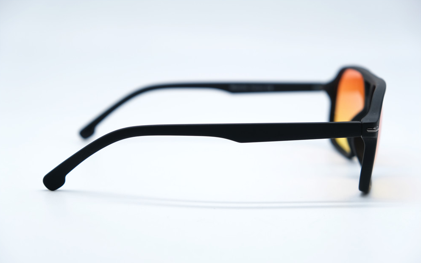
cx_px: 210
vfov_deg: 16.7
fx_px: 895
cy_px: 140
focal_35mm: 78
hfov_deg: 26.5
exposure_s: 1/160
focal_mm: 50.5
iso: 160
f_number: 4.5
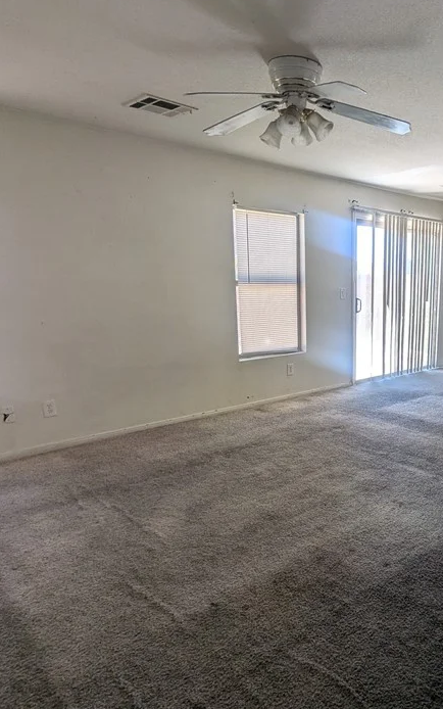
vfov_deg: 72.4
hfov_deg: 45.9
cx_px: 374
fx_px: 483
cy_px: 384
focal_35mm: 25
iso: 47
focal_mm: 2.35
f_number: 2.2
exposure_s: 1/107
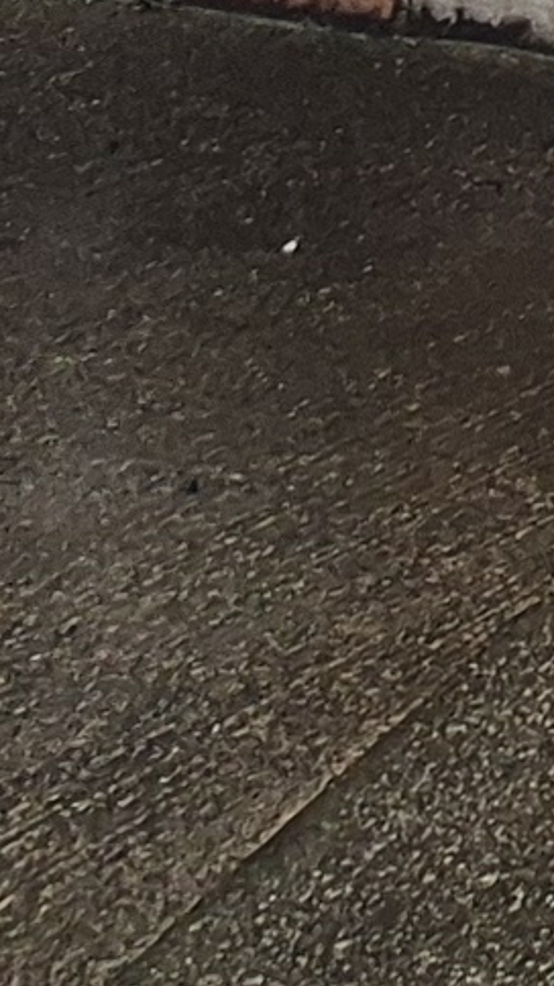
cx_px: 2002
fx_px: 3058
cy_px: -1391
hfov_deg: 7.9
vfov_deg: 13.4
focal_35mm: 117
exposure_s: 1/718
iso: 80
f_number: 2.2
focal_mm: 2.2
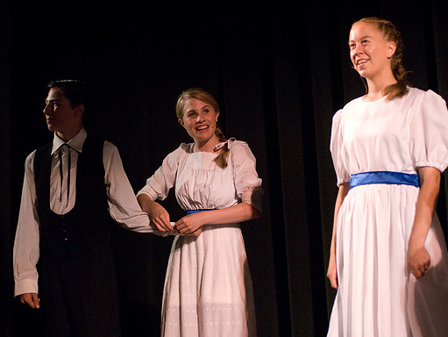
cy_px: 169
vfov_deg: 11.3
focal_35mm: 131
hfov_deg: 15.0
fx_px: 1697
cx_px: 211
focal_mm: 80
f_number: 2.8
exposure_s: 1/100
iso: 1600
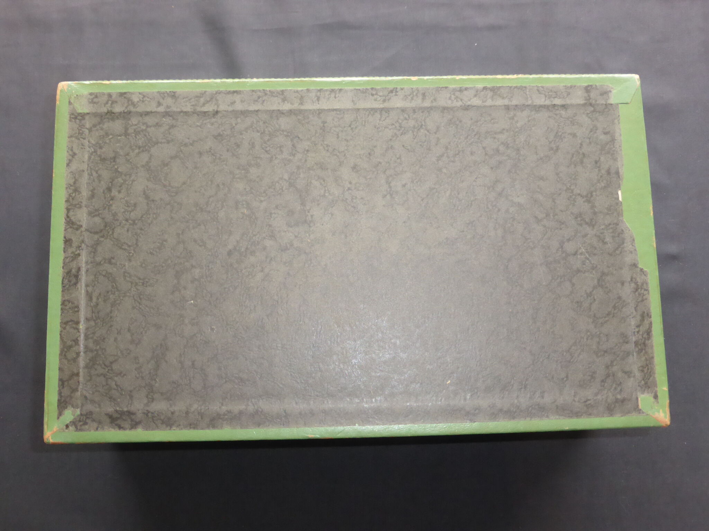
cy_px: 266
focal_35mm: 34
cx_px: 354
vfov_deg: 41.8
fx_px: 696
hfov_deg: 54.0
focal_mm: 6.1
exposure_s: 1/60
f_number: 3.7
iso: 500
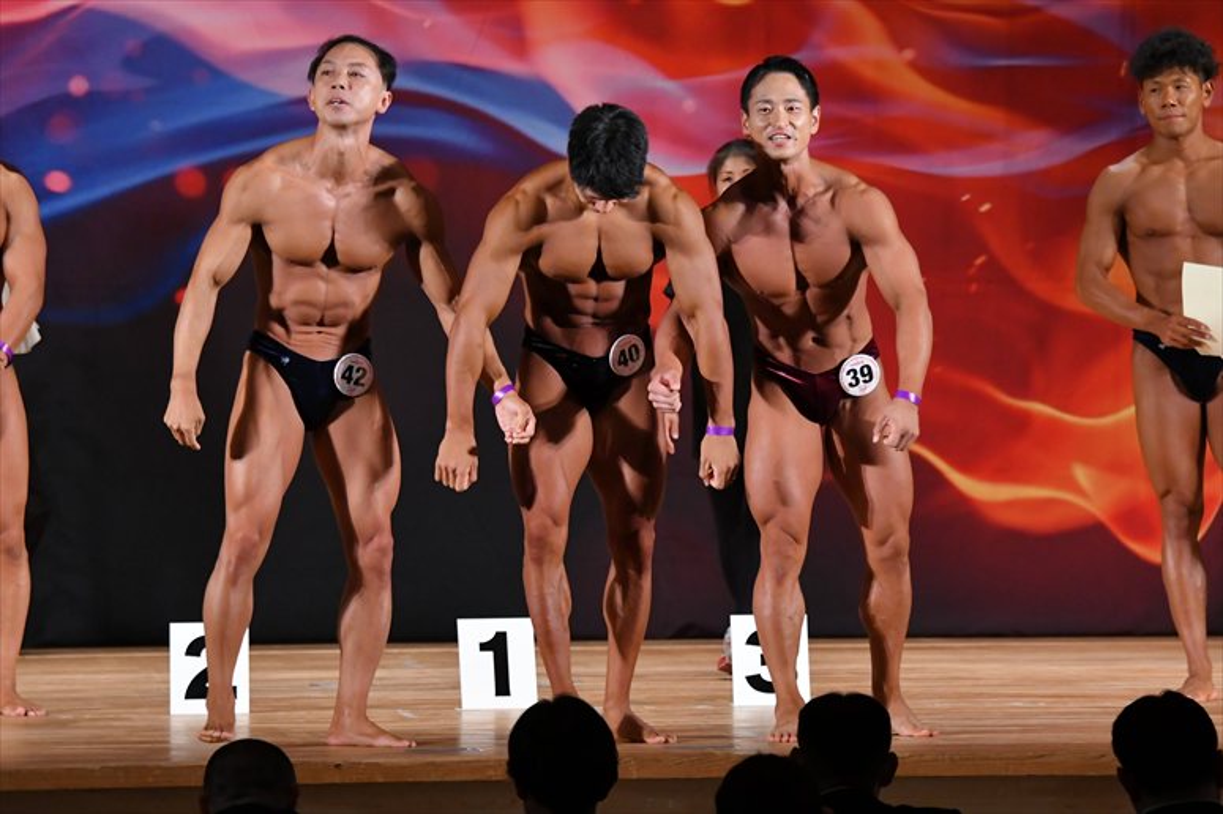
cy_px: 407
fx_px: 7640
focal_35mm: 225
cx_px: 612
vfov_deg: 6.1
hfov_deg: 9.2
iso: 3200
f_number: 5.6
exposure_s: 1/400
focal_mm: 150
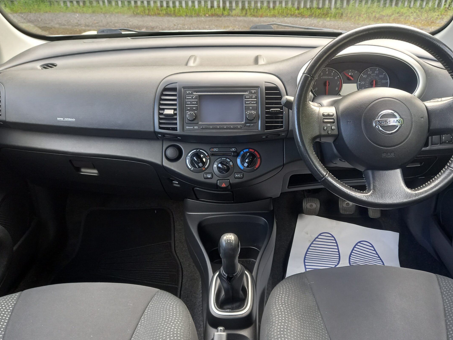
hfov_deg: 59.8
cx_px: 253
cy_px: 167
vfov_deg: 46.8
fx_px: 393
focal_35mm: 30
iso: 160
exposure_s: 1/60
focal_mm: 4.6
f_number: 2
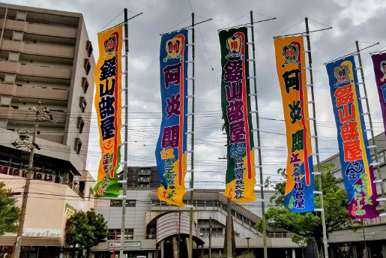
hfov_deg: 59.6
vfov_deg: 42.2
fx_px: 333
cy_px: 155
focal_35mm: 31
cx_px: 237
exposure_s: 1/971
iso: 50
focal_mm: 3.43
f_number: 2
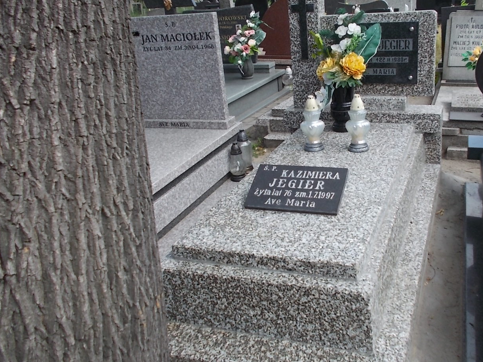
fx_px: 474
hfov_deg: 53.5
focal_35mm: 34
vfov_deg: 41.7
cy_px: 158
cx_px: 295
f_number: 3.2
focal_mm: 4.6
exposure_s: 1/400
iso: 80
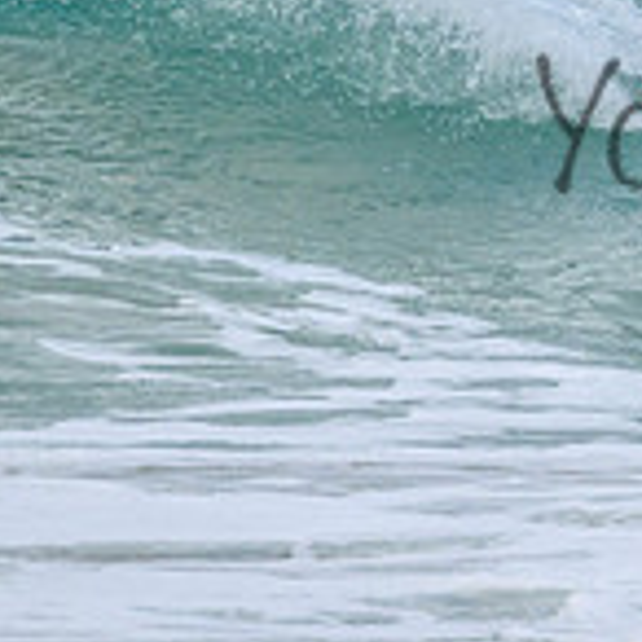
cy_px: 86
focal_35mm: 2709
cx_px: 989
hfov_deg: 0.6
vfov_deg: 0.6
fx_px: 56842
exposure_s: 1/2000
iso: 1250
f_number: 11
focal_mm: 800
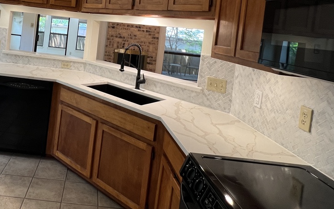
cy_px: 37
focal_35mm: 27
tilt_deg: -2.6
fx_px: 246
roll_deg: -6.4
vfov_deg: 43.5
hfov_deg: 65.6
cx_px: 98
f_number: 1.8
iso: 125
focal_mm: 1.57
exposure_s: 1/60
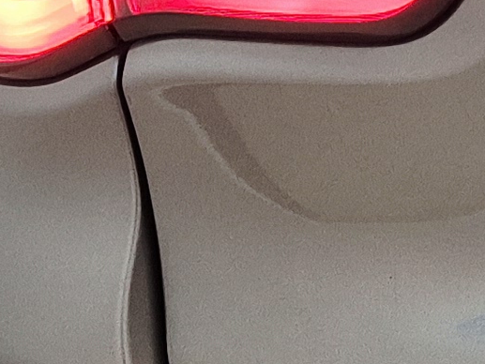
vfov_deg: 8.2
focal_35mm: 178
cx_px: 1437
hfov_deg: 9.1
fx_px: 2495
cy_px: -104
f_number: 1.8
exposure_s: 1/60
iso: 125
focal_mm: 5.4
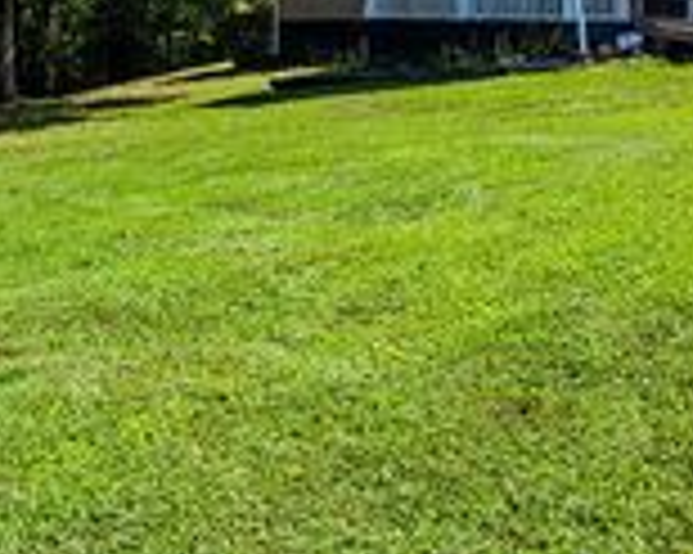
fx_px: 1250
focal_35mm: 61
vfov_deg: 23.3
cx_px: 666
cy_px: -72
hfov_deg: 29.3
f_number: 8
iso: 100
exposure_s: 1/1250
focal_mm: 20
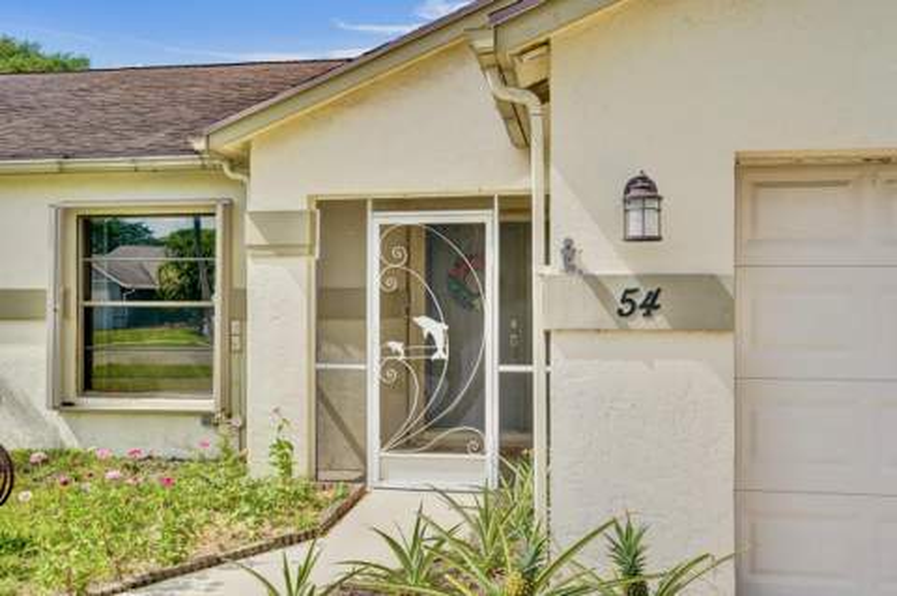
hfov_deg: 54.5
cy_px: 298
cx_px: 448
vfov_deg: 37.8
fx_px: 871
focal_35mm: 35
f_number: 9
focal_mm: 35
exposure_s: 1/1250
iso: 800
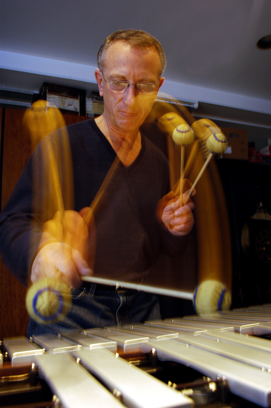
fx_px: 339
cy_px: 204
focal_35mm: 30
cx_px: 136
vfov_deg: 62.0
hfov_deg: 43.5
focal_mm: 20
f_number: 4.5
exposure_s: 1/5
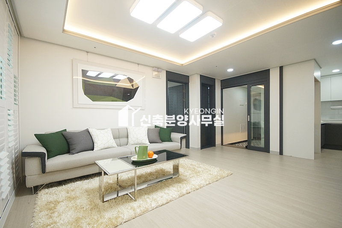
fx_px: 142
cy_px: 114
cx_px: 171
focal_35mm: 15
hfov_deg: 100.4
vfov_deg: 77.2
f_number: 5.6
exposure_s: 1/80
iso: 800
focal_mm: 10
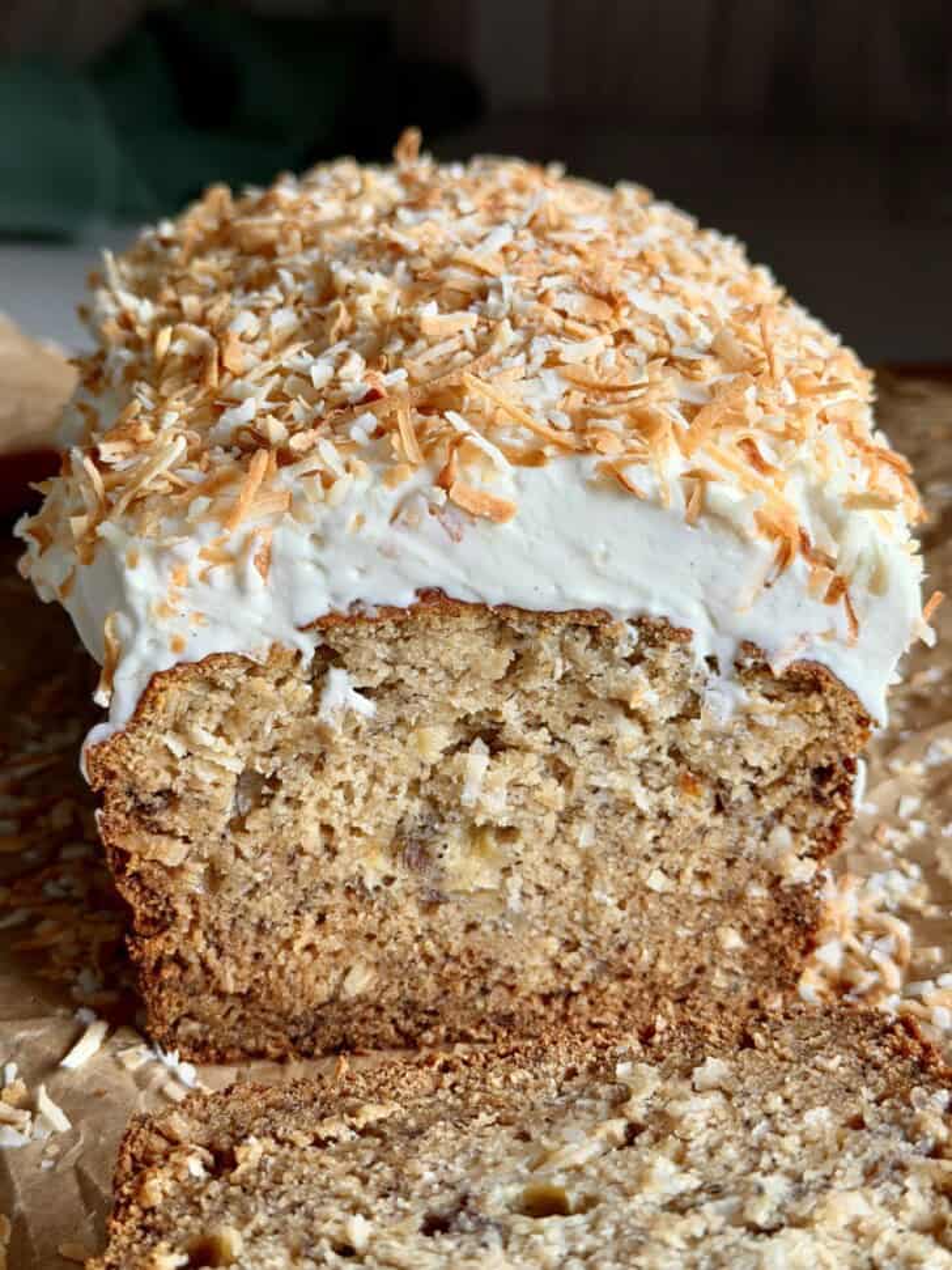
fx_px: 1760
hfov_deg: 30.3
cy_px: 635
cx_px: 476
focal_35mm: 48
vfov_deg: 39.7
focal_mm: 6.8
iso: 100
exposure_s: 1/69
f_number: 1.8
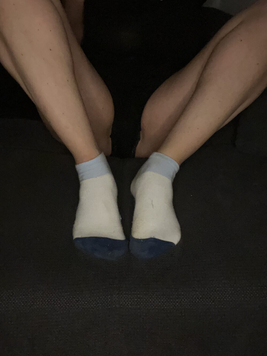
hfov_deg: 46.8
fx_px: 308
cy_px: 178
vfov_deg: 60.0
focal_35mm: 30
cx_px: 134
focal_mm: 2.71
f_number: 2.2
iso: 800
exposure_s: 1/30
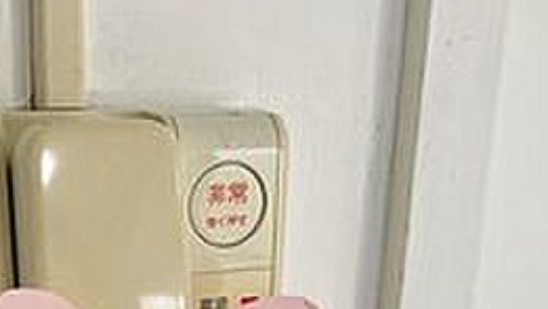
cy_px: 416
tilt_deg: -22.6
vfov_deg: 17.3
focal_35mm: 65
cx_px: 128
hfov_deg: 31.7
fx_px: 945
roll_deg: -0.8
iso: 64
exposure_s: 1/121
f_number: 1.6
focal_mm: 5.1
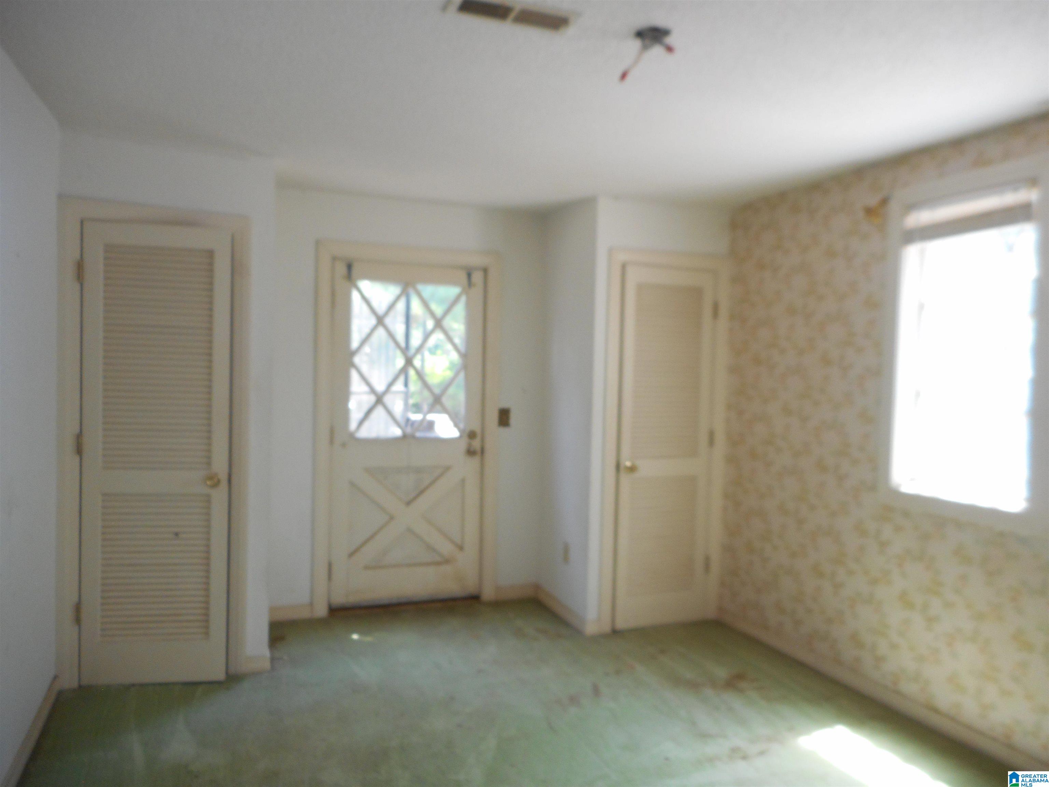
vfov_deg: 54.9
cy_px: 394
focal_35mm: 25
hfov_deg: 69.4
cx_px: 524
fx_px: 758
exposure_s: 1/30
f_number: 3.7
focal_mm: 4.5
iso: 160
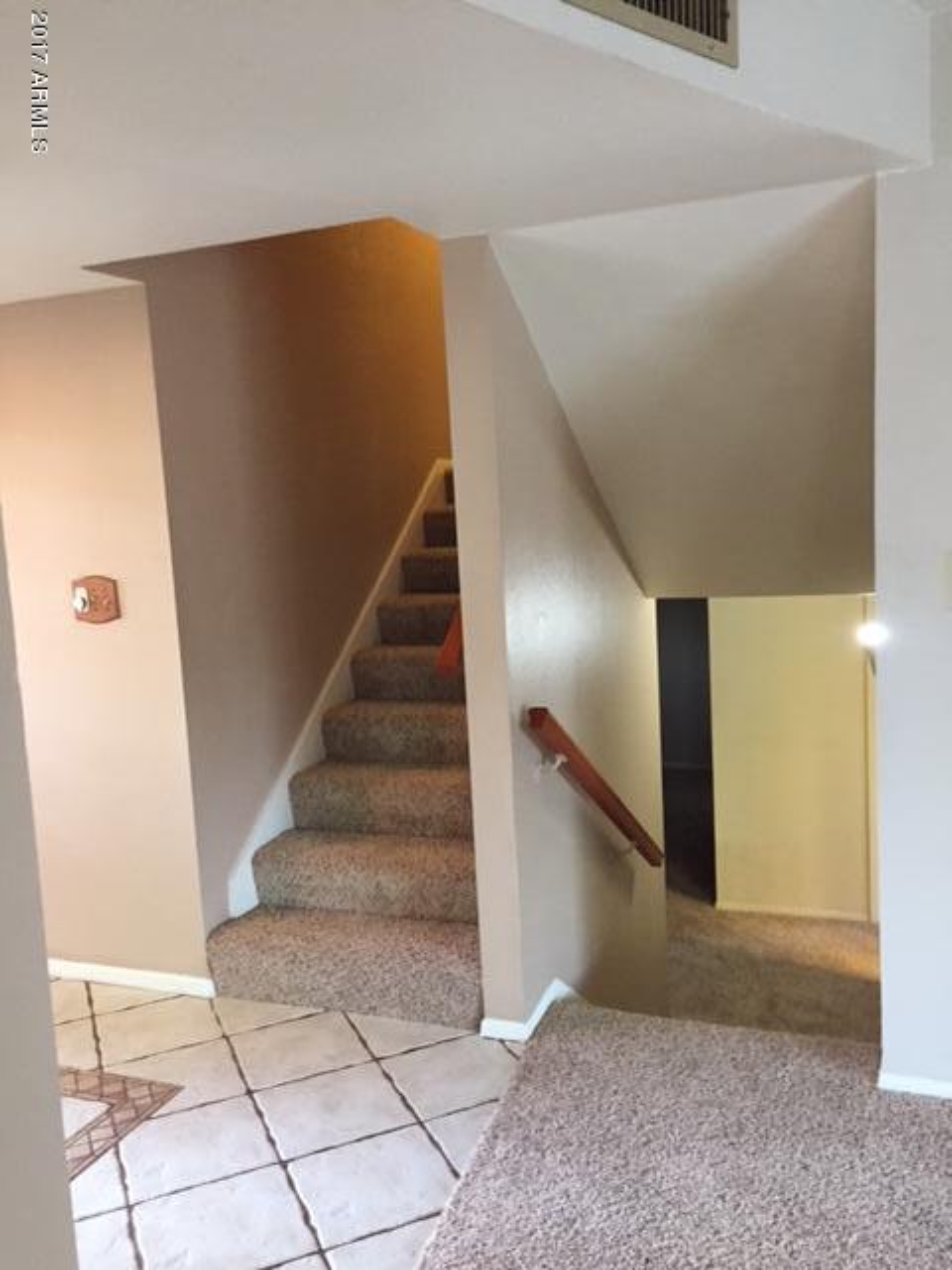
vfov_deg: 61.7
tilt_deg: -7.7
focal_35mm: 29
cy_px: 635
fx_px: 1063
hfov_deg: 48.2
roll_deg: +3.7
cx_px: 476
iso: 250
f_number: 2.2
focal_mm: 4.15
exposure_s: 1/30
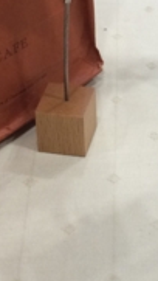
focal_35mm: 112
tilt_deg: -32.2
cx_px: 197
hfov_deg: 10.6
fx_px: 833
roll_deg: -0.9
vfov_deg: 18.6
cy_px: -6
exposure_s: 1/30
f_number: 2.2
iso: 50
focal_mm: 4.15
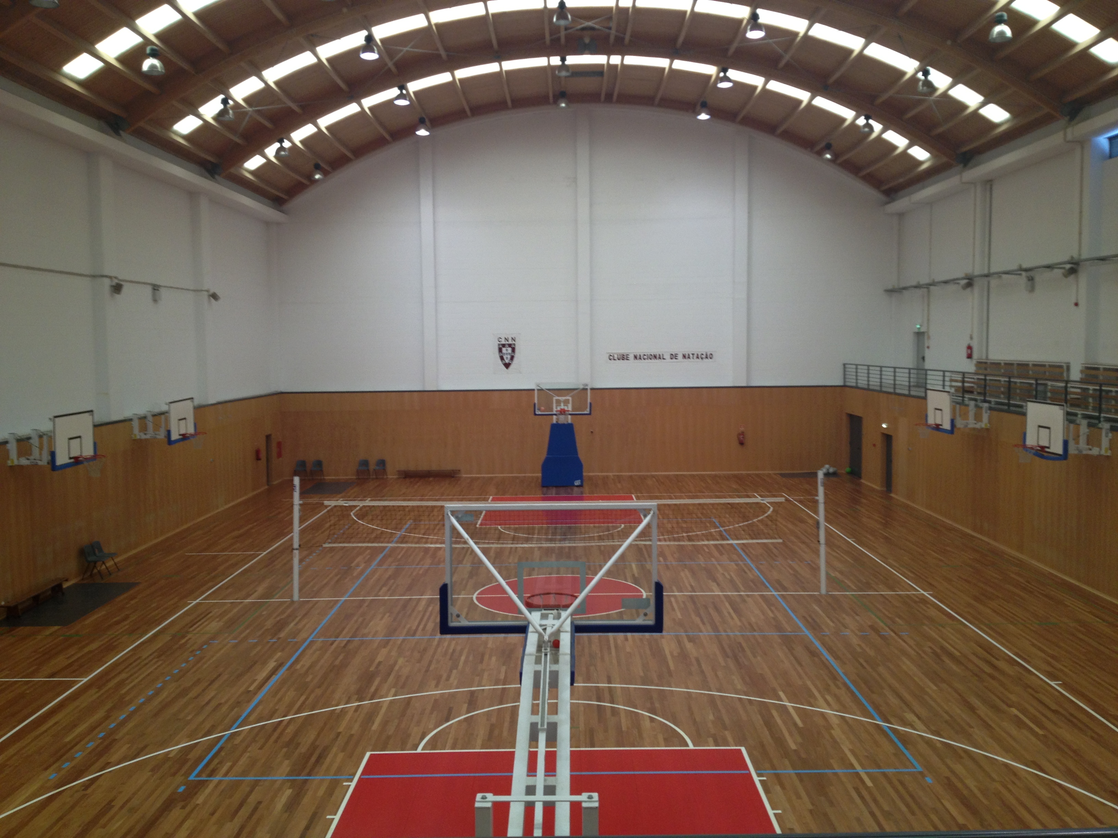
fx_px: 1130
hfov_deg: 52.6
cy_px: 419
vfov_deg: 40.7
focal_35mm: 35
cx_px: 559
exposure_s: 1/40
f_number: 2.4
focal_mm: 4.28
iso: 64
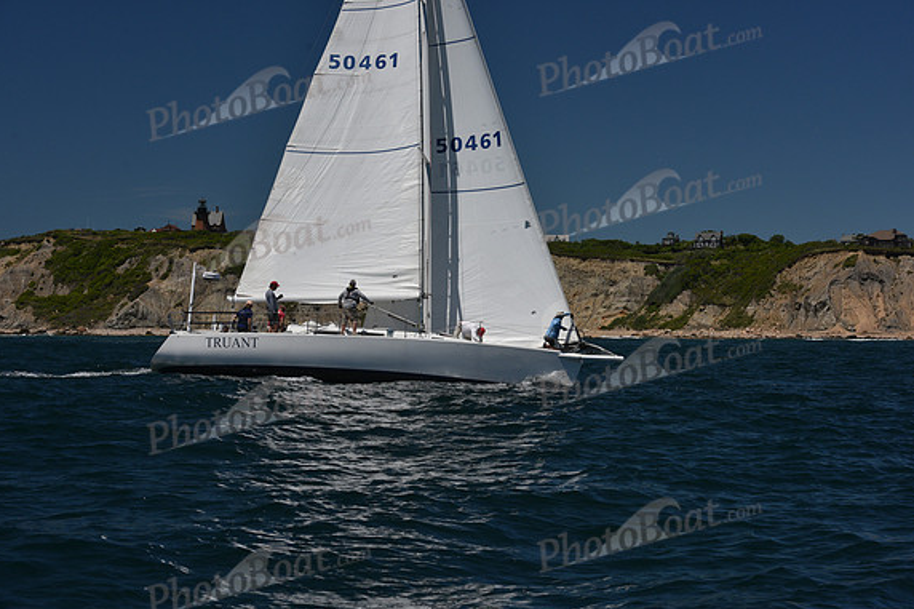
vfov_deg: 19.2
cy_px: 308
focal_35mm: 71
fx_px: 1802
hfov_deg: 28.5
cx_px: 455
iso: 250
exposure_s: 1/800
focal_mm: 70
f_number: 9
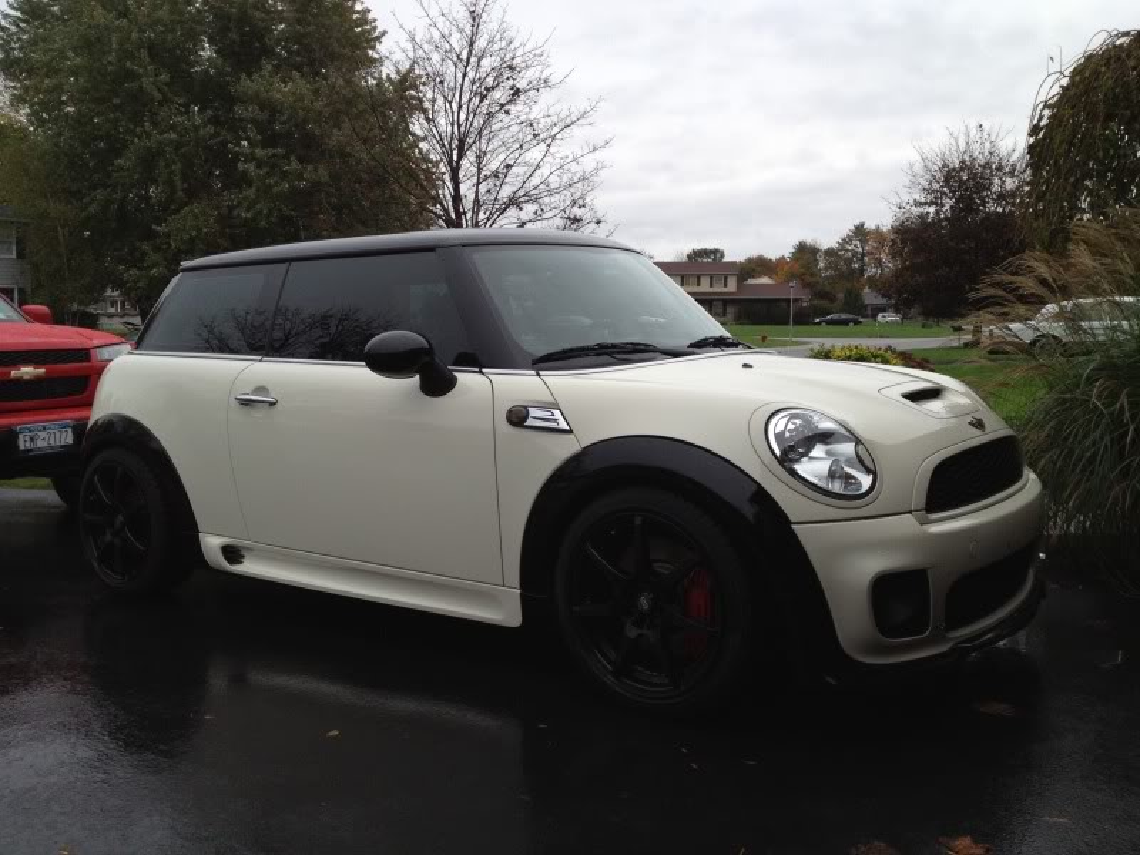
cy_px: 428
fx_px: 1153
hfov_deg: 52.6
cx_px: 570
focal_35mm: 35
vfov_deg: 40.7
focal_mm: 4.3
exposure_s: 1/120
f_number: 2.4
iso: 80
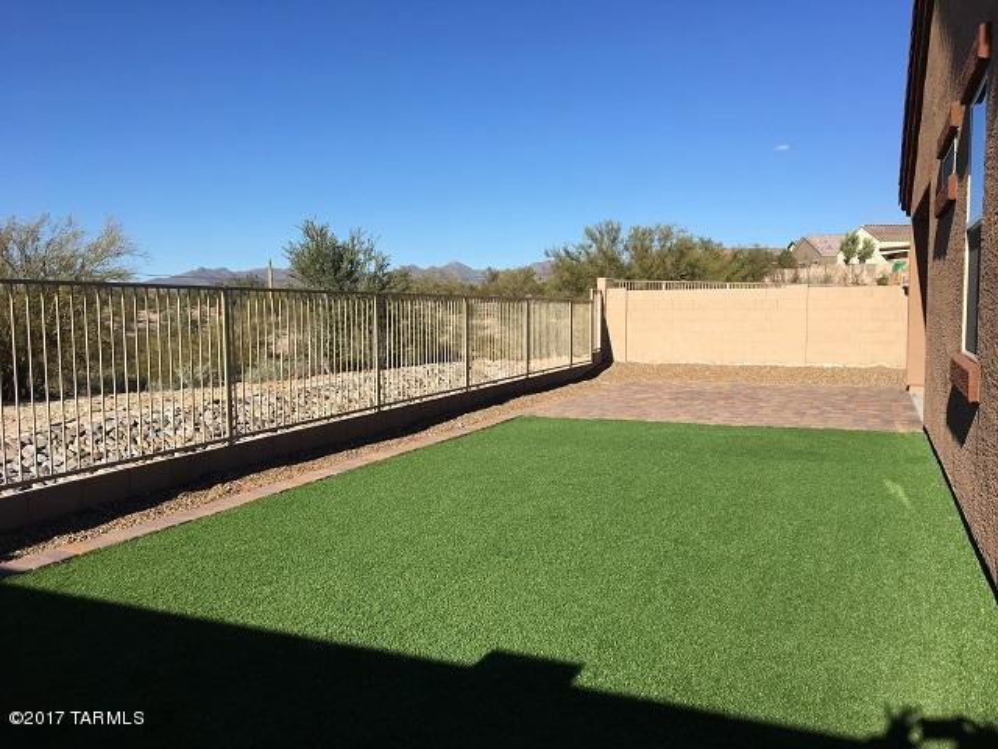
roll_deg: +0.0
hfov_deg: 61.7
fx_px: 836
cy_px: 374
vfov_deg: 48.2
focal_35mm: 29
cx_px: 499
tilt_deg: -5.0
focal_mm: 4.15
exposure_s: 1/1876
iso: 25
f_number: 2.2
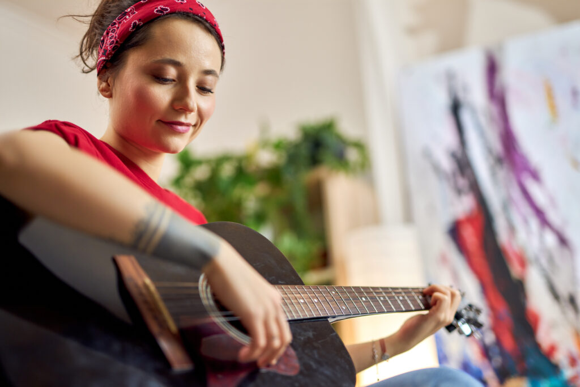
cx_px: 290
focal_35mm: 50
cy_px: 194
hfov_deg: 39.6
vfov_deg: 27.0
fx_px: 806
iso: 250
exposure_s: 1/160
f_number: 1.4
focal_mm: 50
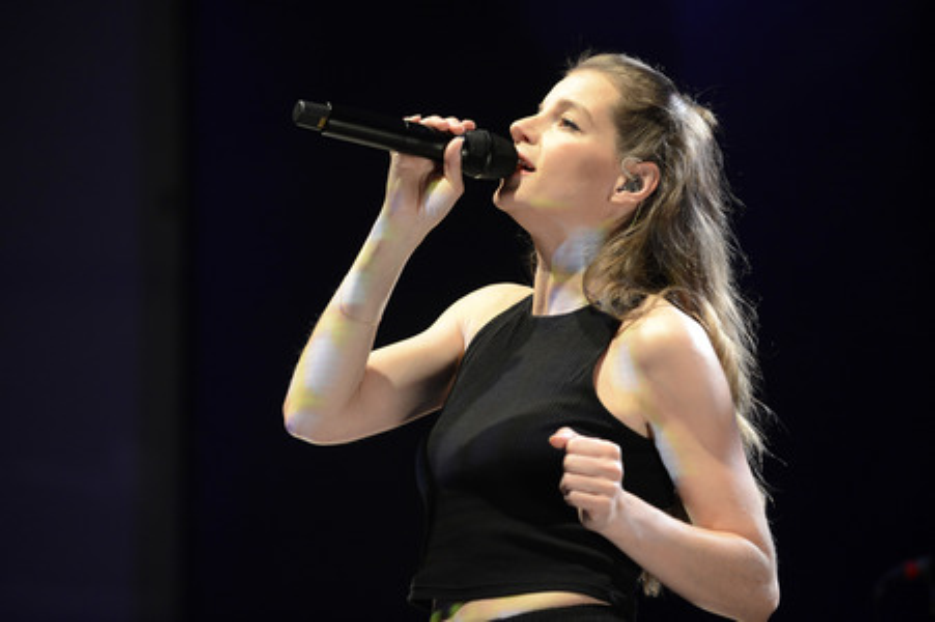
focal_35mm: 150
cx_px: 468
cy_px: 311
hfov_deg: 13.7
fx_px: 3893
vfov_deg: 9.1
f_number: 2.8
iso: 2500
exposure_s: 1/200
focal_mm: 150
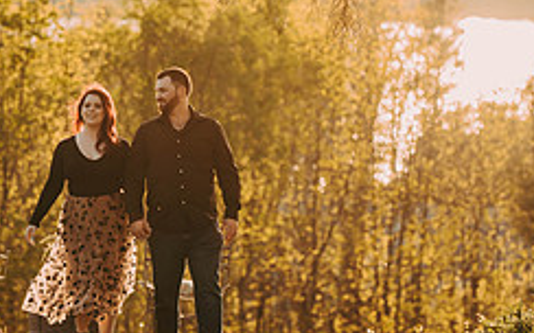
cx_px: 223
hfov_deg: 10.9
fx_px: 2792
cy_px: 90
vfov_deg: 6.8
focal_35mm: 192
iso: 250
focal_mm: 102
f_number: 2.8
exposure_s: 1/1250
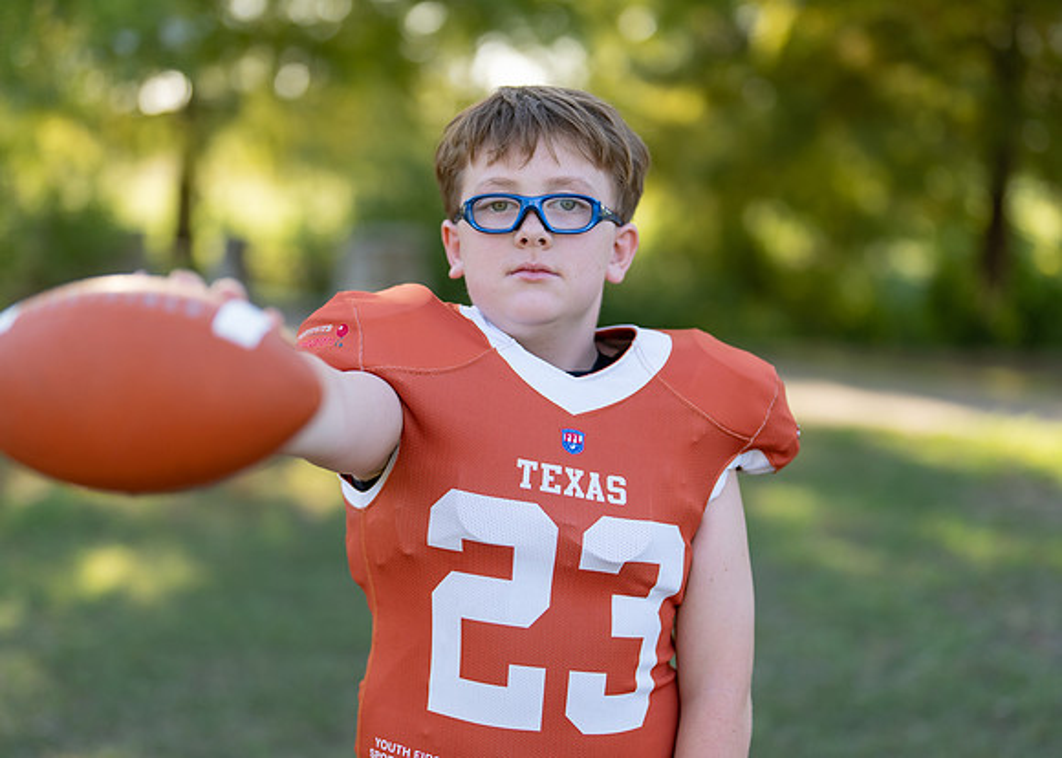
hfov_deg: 30.9
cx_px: 532
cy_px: 398
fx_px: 1922
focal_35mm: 64
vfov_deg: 22.3
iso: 100
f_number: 1.2
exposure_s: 1/1250
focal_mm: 50
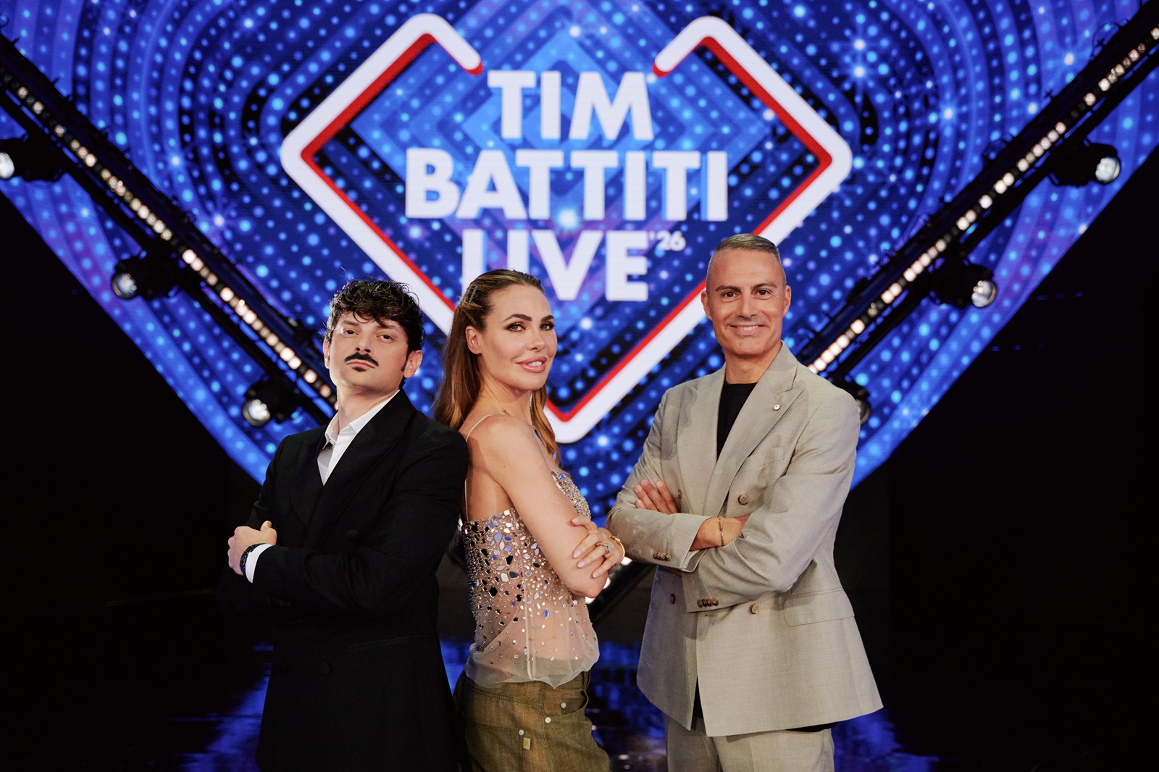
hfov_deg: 49.6
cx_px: 580
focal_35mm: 39
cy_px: 386
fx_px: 1255
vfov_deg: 34.2
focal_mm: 39
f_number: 2.8
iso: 1600
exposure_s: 1/1600
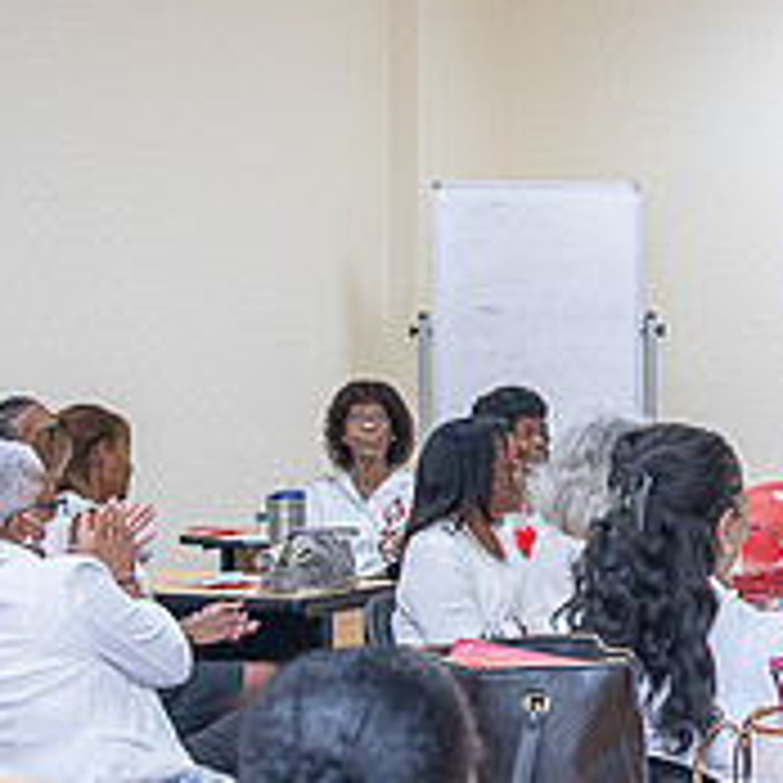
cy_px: 464
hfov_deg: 17.7
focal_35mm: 96
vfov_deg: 18.1
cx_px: 788
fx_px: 2457
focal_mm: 34
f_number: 4
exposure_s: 1/200
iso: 800
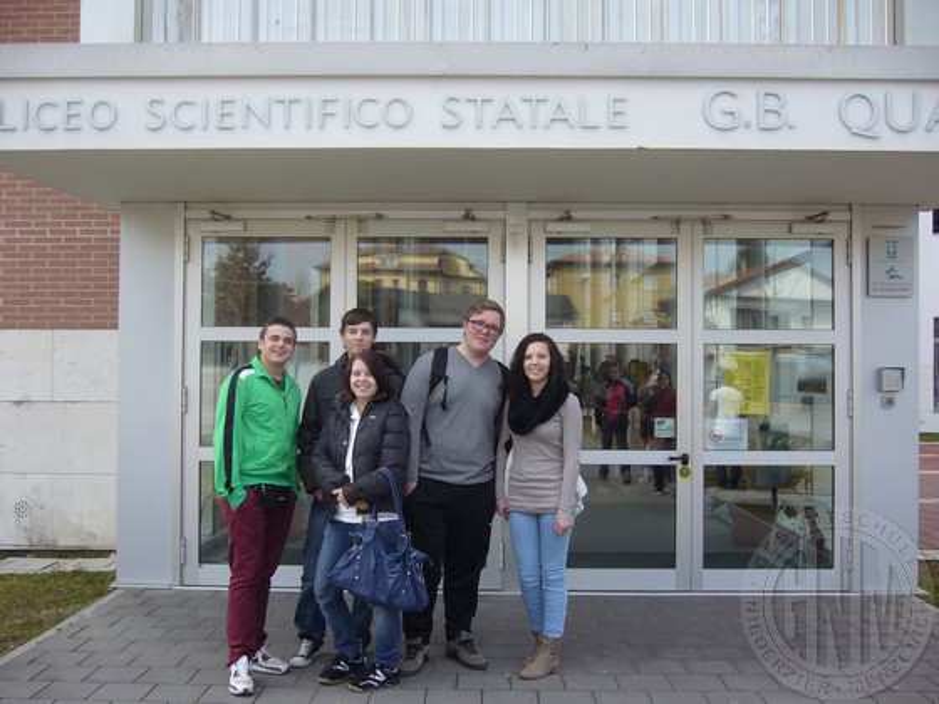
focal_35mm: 35
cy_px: 352
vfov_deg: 40.7
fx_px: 949
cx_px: 470
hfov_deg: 52.6
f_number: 2.8
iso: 80
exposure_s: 1/320
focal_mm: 5.8
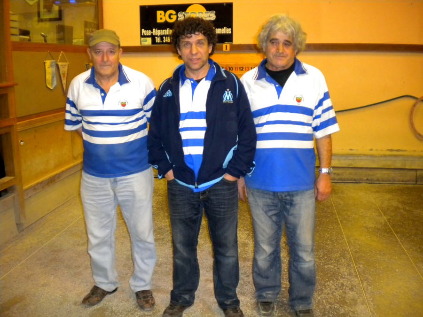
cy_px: 158
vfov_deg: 40.7
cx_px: 212
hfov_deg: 52.6
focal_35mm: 35
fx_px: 428
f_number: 3.1
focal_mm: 6.3
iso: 400
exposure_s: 1/30
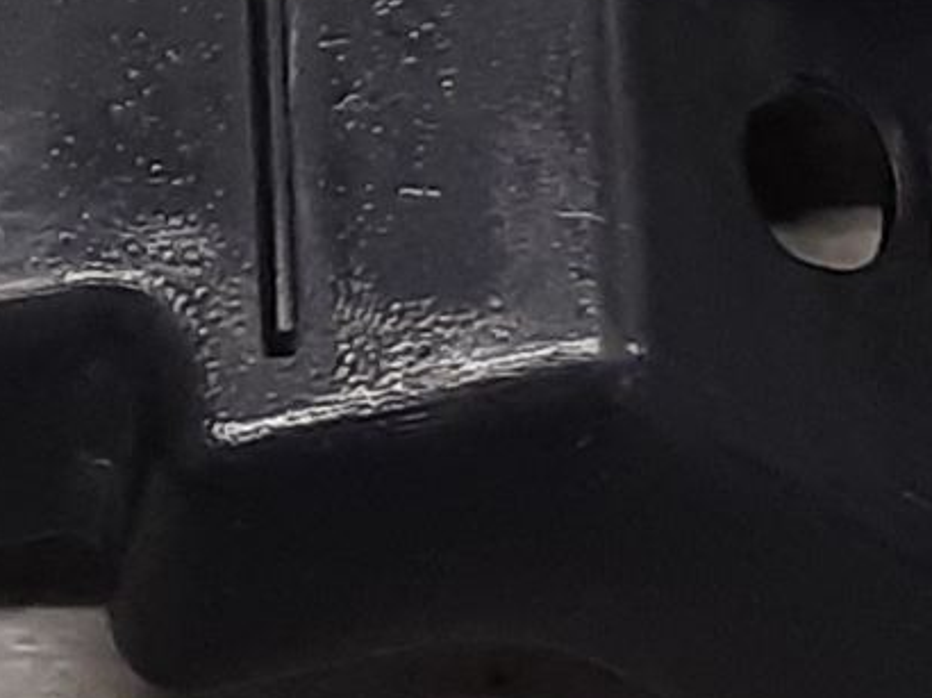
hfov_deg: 13.8
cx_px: -632
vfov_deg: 11.3
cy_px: 39
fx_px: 3498
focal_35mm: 130
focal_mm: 3.93
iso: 100
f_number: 1.7
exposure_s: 1/50
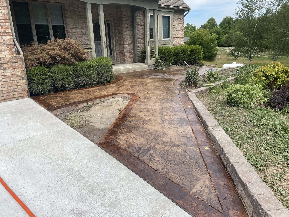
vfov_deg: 53.1
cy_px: 108
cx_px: 144
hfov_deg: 67.3
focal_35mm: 26
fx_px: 217
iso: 32
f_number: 1.8
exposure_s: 1/2183
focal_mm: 4.25
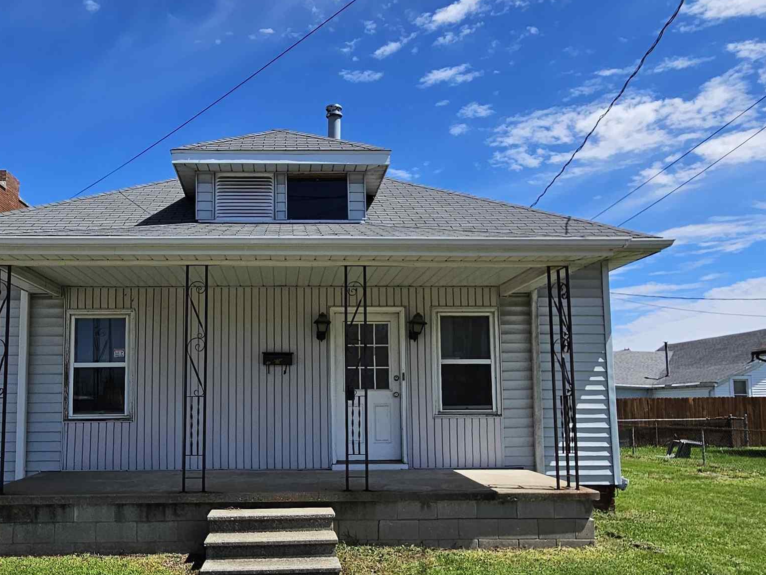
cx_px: 297
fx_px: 575
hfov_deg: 66.5
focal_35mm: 26
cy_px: 363
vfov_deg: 52.4
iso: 50
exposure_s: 1/3345
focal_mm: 2.2
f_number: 2.2
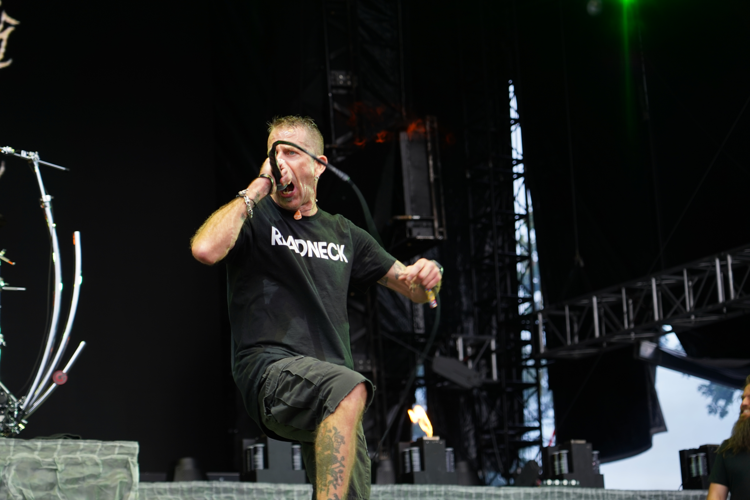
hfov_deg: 22.6
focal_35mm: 90
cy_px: 250
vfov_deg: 15.2
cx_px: 375
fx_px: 1875
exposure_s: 1/100
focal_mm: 90
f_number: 4
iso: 320
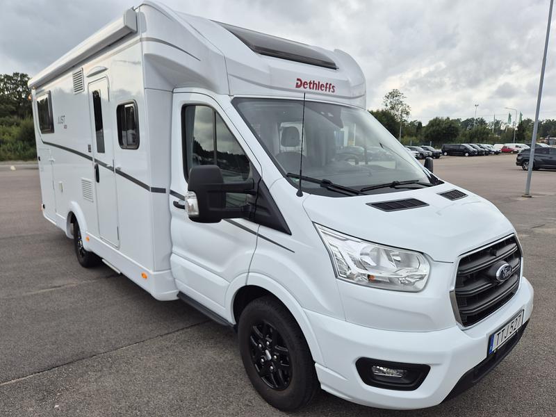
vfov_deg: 58.9
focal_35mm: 23
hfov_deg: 73.9
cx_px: 278
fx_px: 369
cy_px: 208
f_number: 1.8
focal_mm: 5.4
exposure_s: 1/445
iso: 25
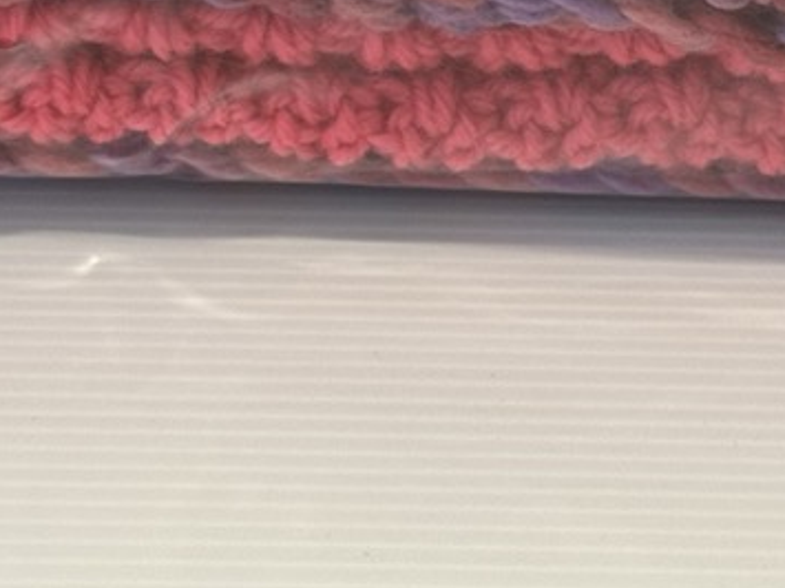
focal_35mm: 173
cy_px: -374
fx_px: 3922
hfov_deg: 11.3
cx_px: 739
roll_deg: -2.0
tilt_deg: -30.9
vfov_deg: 8.3
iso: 100
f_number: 1.78
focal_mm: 6.76
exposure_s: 1/85
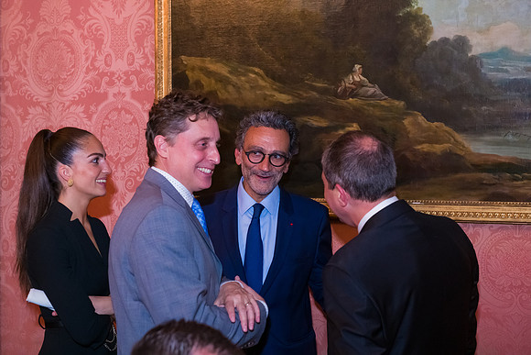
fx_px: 915
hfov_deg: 32.4
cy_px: 178
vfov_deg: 21.9
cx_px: 266
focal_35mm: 62
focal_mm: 62
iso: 3200
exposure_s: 1/80
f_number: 5
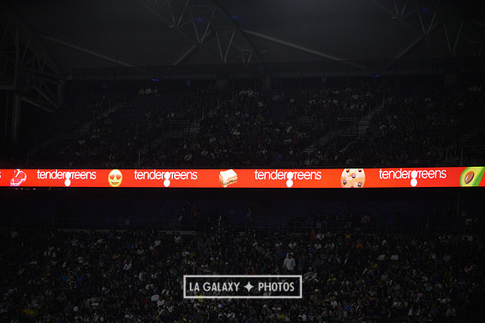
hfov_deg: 11.7
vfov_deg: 7.9
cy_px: 162
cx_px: 242
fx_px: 2358
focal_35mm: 175
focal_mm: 175
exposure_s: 1/3200
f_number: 2.8
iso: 1600
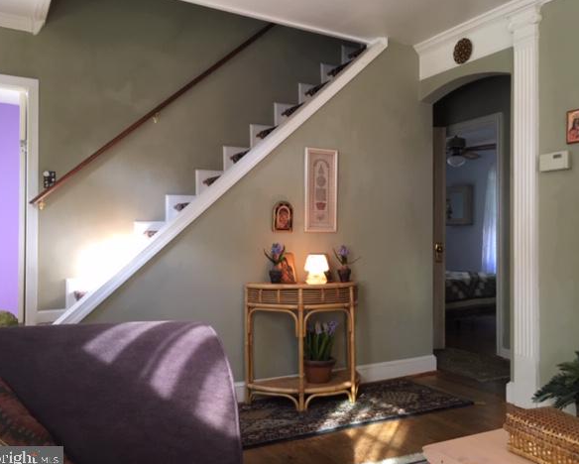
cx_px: 303
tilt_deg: -1.0
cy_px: 234
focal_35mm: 31
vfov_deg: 47.2
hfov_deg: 57.1
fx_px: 532
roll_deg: -1.1
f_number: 2.2
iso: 80
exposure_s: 1/30
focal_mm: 4.15
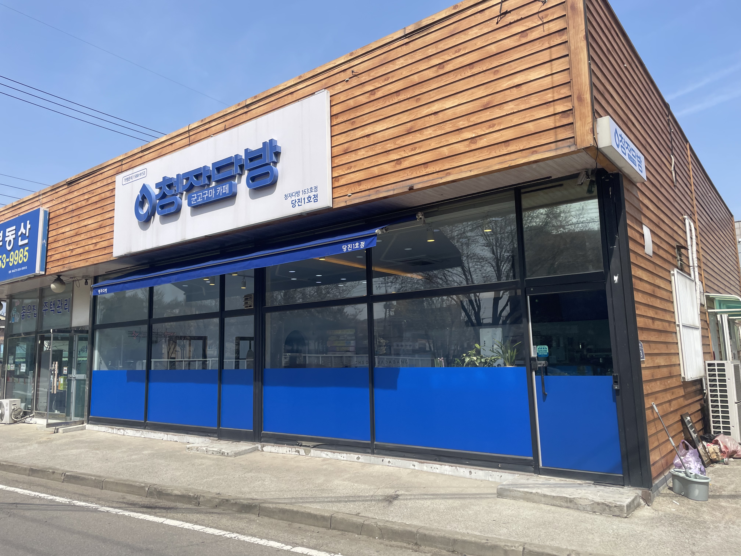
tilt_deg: +7.8
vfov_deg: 53.1
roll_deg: -1.2
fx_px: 557
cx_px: 370
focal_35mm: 26
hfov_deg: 67.3
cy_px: 278
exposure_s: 1/2882
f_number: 1.6
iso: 32
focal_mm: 4.2
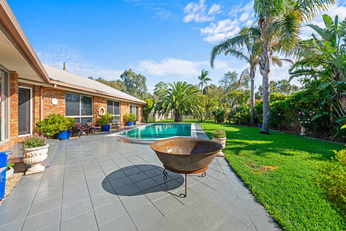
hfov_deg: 104.2
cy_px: 116
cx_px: 173
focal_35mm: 14
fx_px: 135
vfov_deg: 81.3
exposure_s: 1/320
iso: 160
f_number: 8
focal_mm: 14
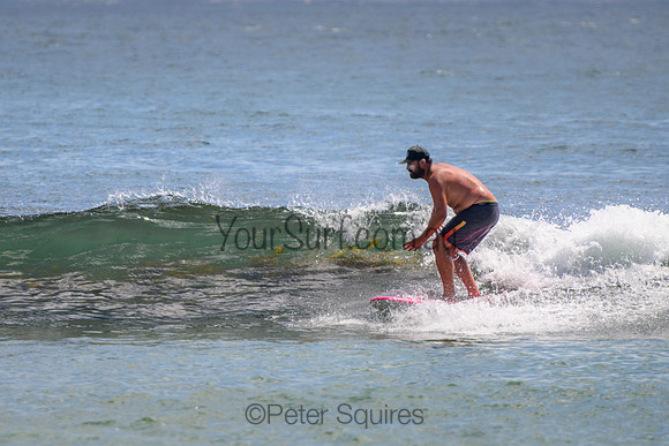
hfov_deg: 3.7
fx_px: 10220
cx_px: 267
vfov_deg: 2.5
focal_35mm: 550
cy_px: 214
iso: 250
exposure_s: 1/2000
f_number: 5.6
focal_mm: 400
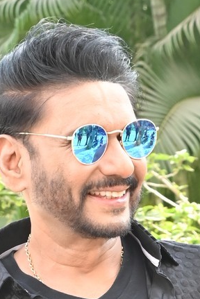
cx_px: 98
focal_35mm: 235
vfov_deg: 8.5
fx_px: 1955
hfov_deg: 5.9
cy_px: 467
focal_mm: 44
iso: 800
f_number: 7.1
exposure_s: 1/200
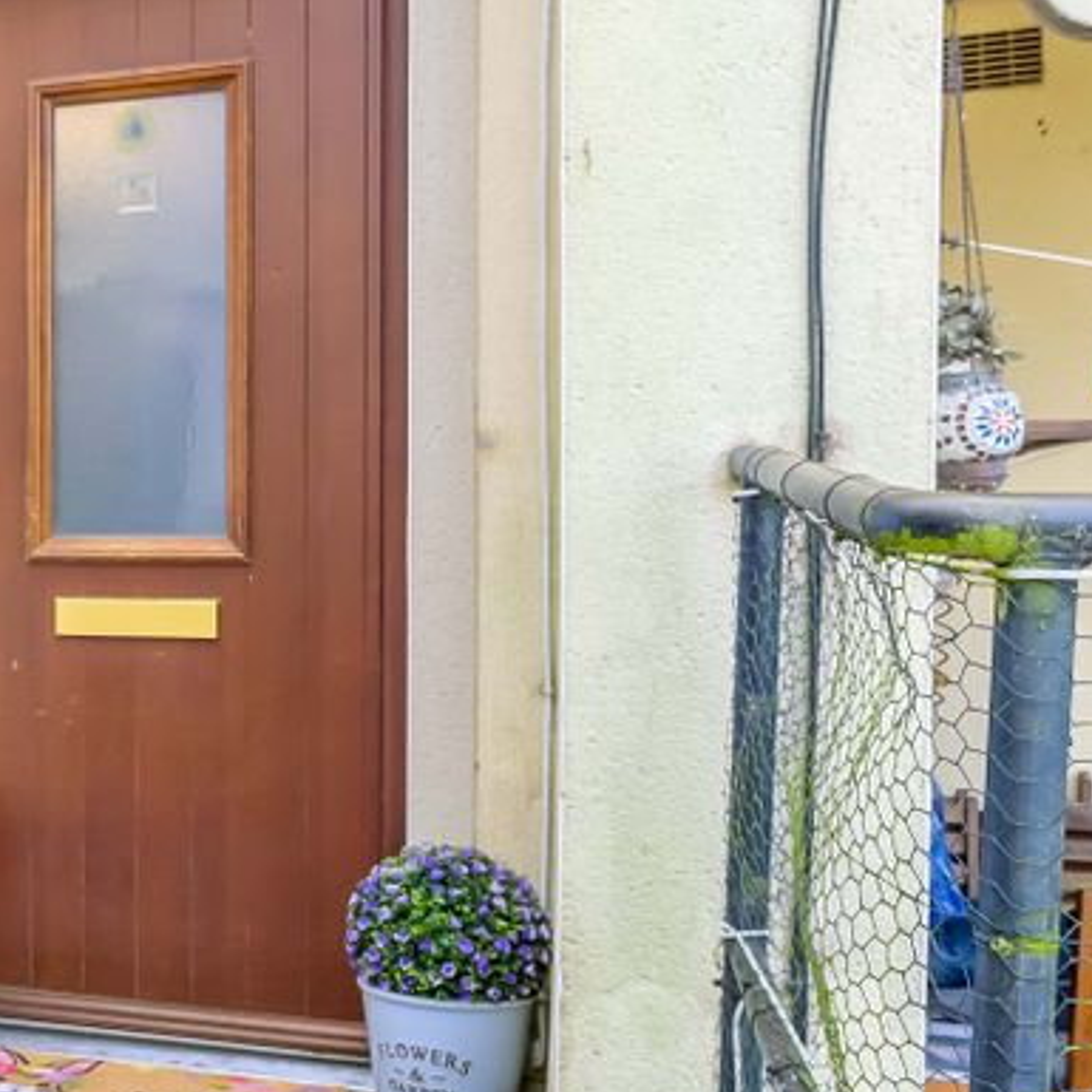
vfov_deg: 31.6
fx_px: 1927
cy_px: 584
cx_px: -391
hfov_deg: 26.1
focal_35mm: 54
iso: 640
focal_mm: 17
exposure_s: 1/80
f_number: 7.1
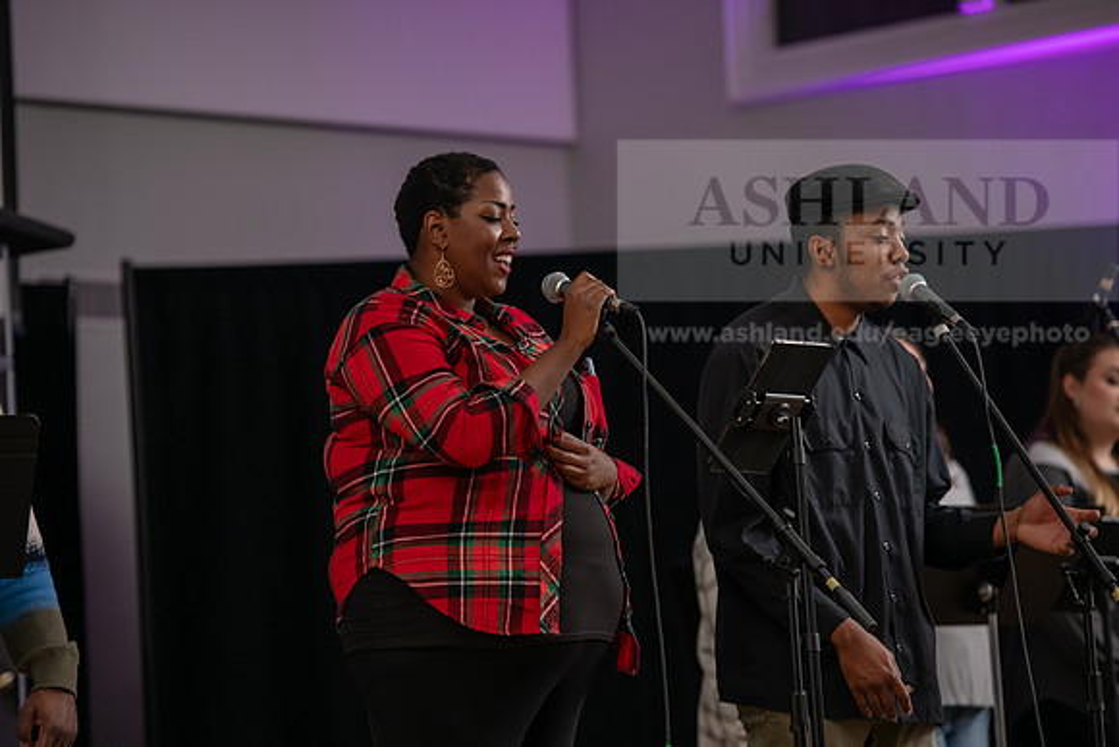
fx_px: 5441
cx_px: 560
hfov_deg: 11.7
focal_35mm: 175
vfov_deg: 7.9
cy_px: 374
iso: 1600
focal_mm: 175
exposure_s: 1/60
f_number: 3.5
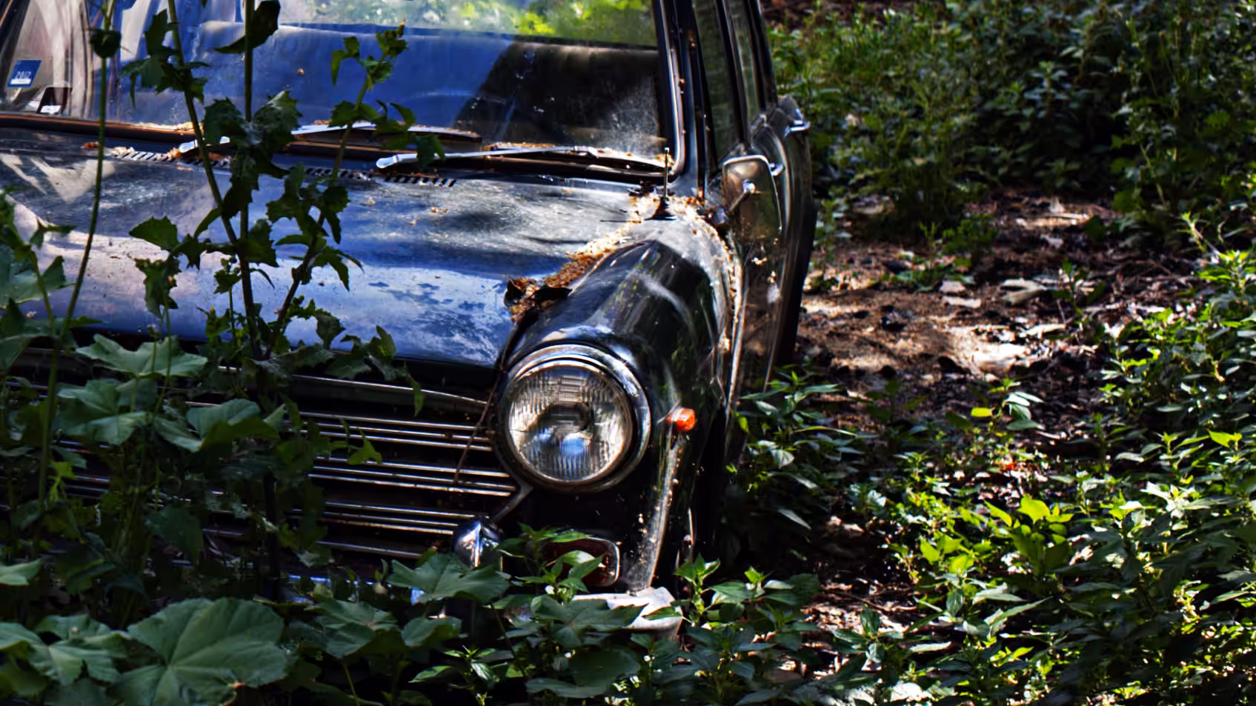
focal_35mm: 92
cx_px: -136
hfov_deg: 21.9
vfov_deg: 13.1
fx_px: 3064
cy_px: 101
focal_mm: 35
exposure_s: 1/250
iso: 200
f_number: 5.6
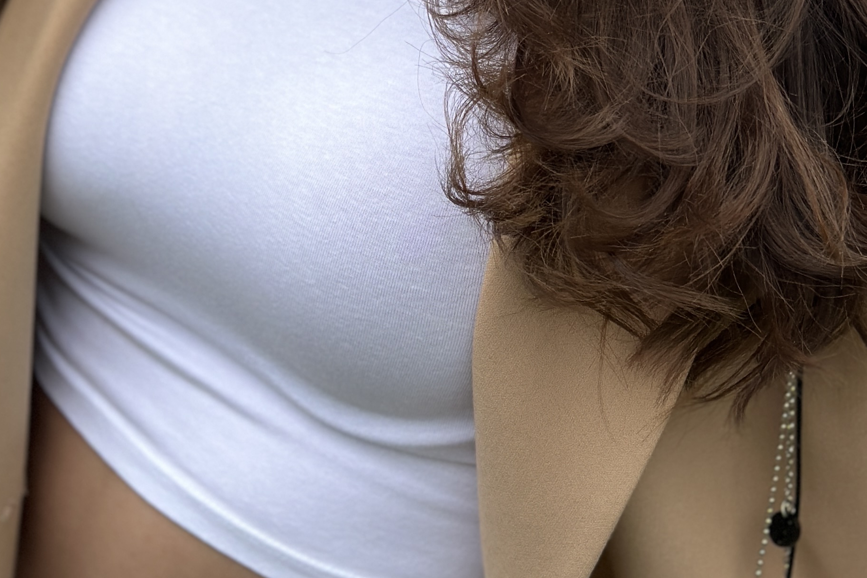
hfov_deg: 18.6
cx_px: 482
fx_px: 2649
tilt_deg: -10.6
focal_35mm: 110
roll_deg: +0.6
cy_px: -252
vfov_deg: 12.0
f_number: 1.78
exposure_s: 1/1041
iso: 80
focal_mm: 6.86
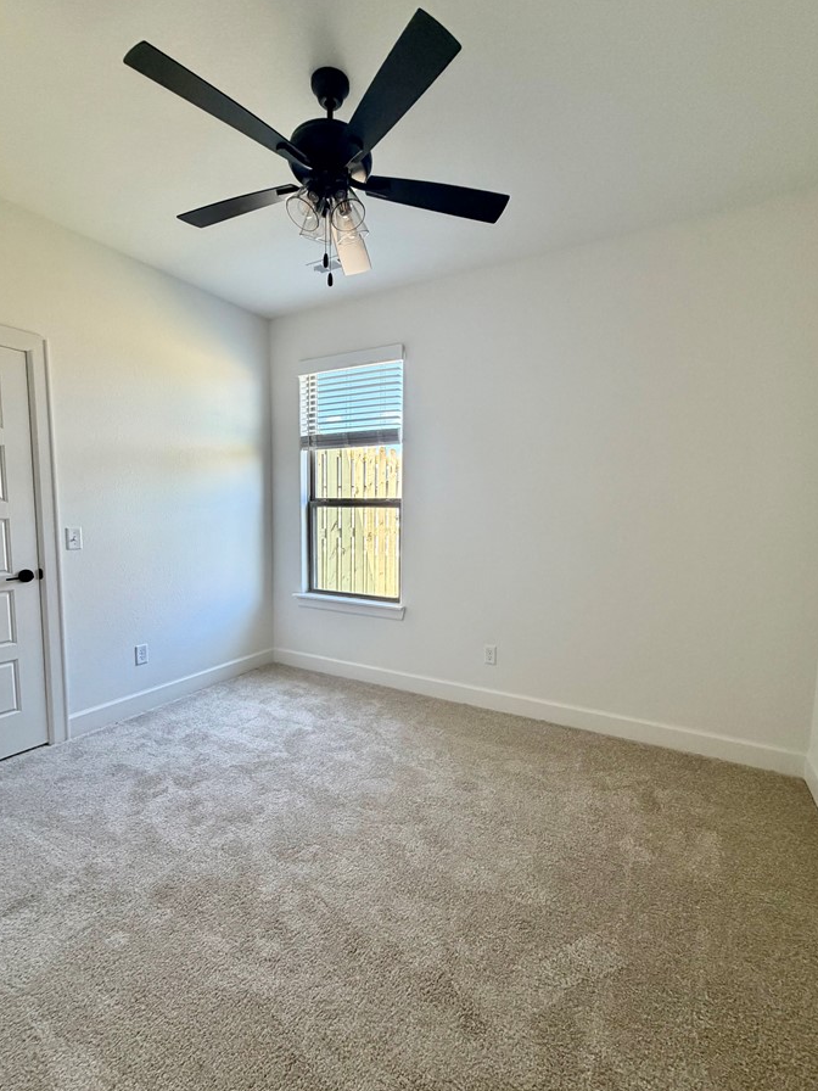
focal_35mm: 16
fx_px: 504
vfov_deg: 94.5
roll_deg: -1.3
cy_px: 561
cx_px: 396
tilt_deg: -6.7
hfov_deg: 78.1
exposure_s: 1/121
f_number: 2.2
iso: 200
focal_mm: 2.22
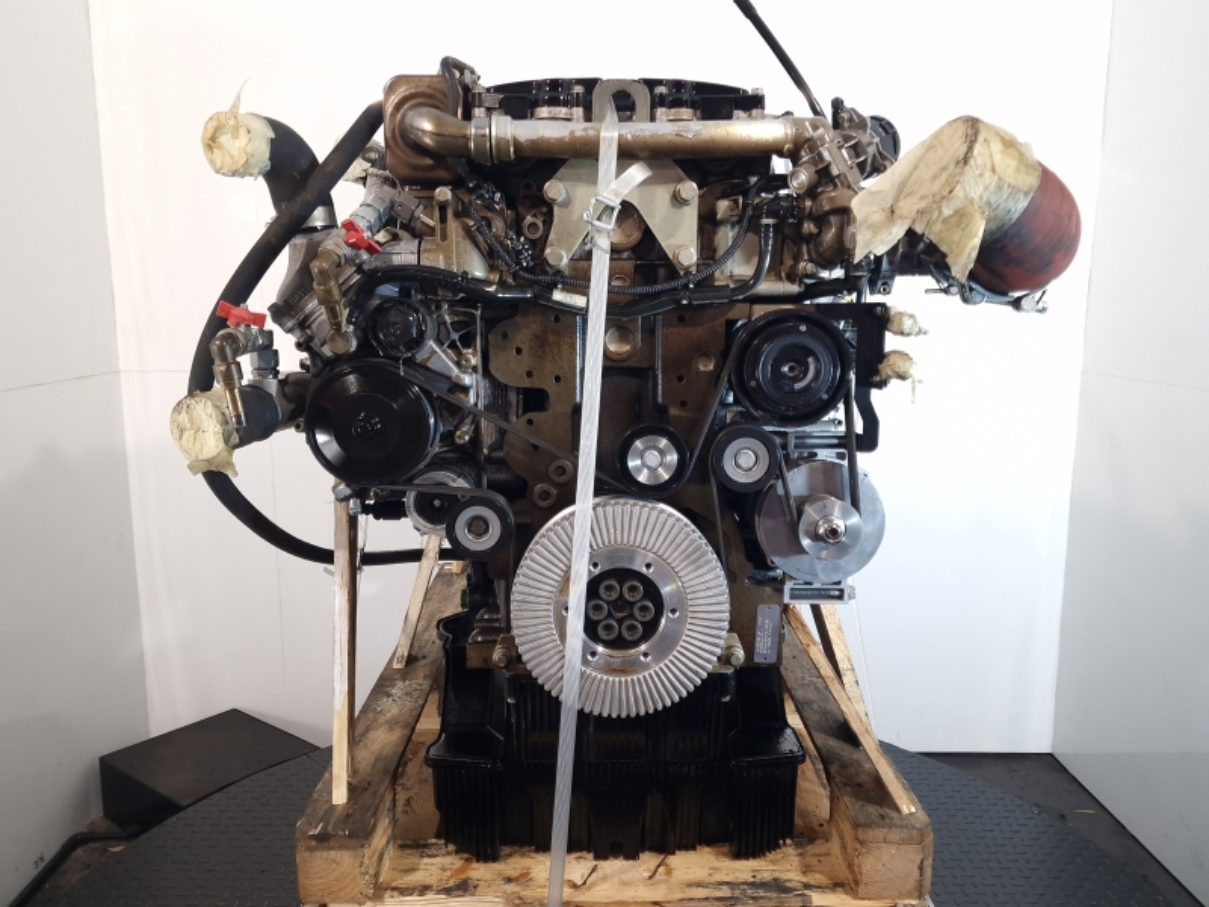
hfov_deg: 73.9
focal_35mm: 23
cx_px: 604
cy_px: 454
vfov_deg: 58.9
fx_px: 803
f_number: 1.8
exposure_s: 1/50
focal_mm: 6.4
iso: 100
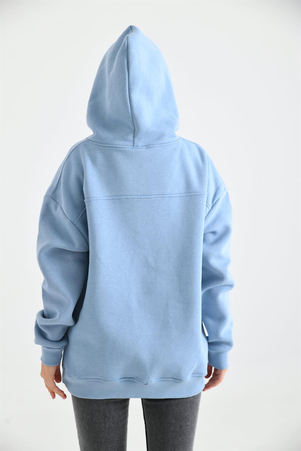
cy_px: 226
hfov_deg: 21.9
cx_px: 150
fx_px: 778
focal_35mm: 62
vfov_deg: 32.4
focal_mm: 62
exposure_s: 1/125
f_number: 5.6
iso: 100
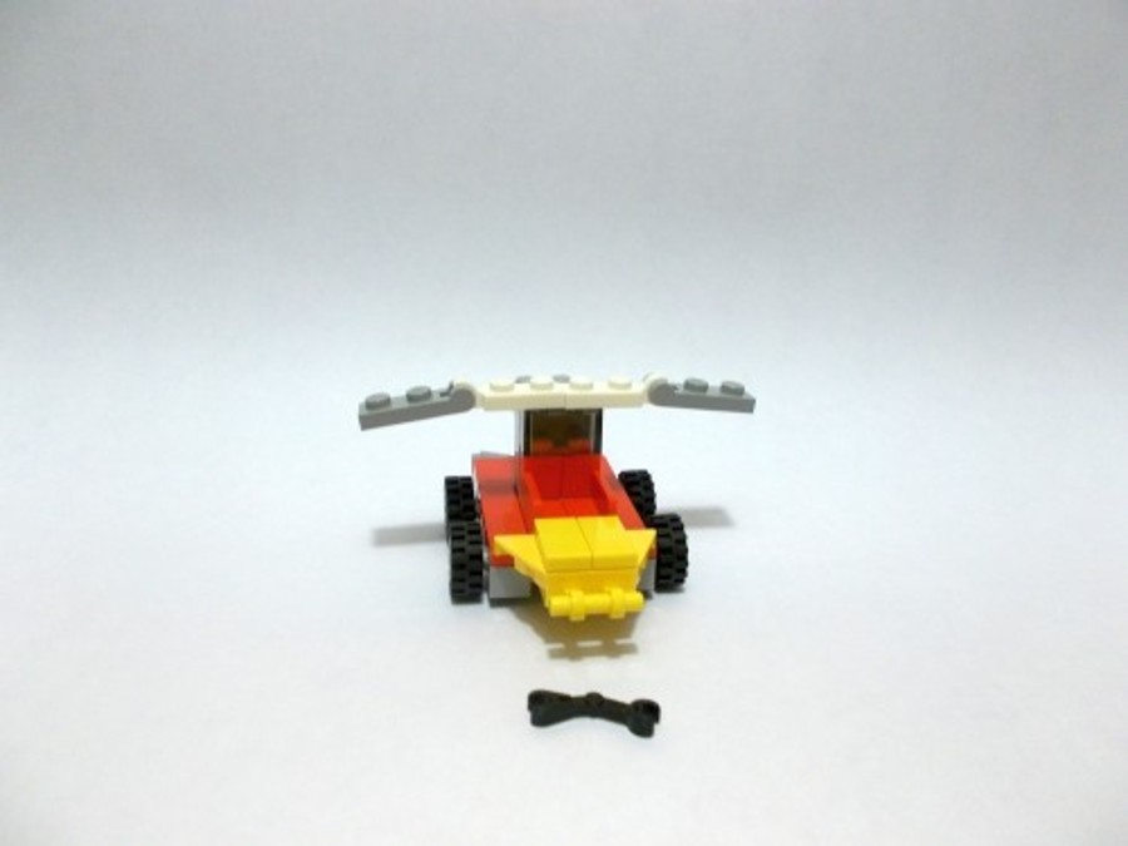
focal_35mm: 26
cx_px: 564
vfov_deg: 53.1
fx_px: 847
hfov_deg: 67.3
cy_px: 423
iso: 125
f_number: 3.2
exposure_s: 1/25
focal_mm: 4.6
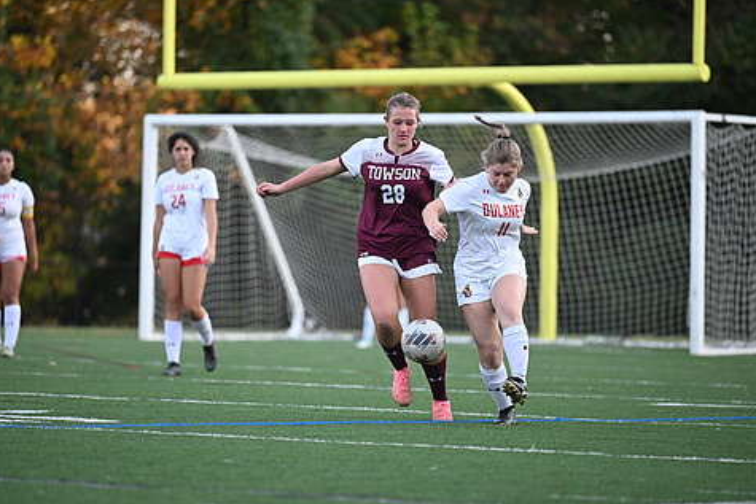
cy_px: 266
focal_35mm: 244
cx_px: 355
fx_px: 5125
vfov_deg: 5.6
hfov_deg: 8.4
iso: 2200
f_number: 2.8
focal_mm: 200
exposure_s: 1/2500
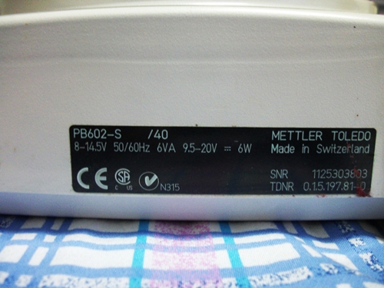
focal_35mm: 32
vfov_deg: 44.2
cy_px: 144
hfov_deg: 56.8
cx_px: 192
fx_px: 355
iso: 233
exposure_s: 1/8
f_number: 2.9
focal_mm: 5.7
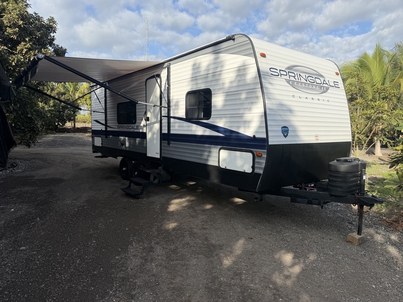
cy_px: 151
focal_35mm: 24
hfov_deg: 71.6
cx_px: 202
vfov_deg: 56.8
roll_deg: -2.1
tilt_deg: -5.9
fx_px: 279
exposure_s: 1/3021
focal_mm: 6.76
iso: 80
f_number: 1.78
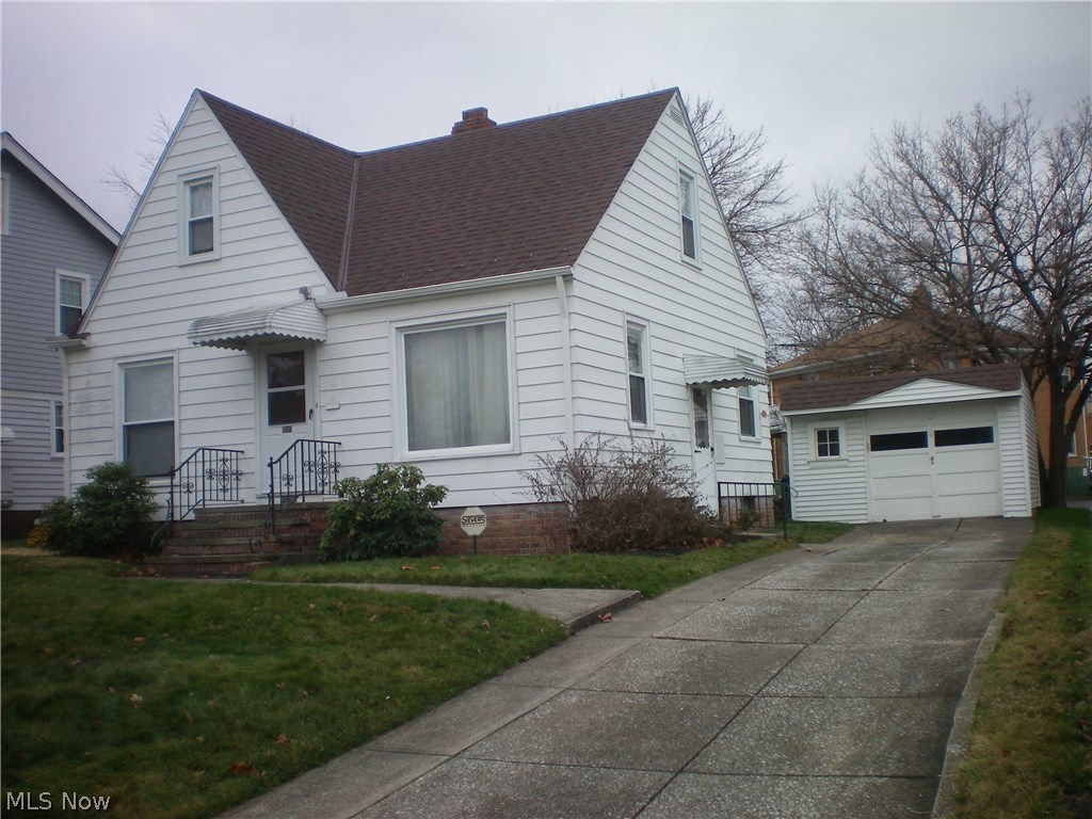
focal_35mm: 38
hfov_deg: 49.0
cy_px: 410
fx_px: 1199
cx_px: 546
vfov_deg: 37.7
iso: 64
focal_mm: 6.3
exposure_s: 1/160
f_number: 3.1
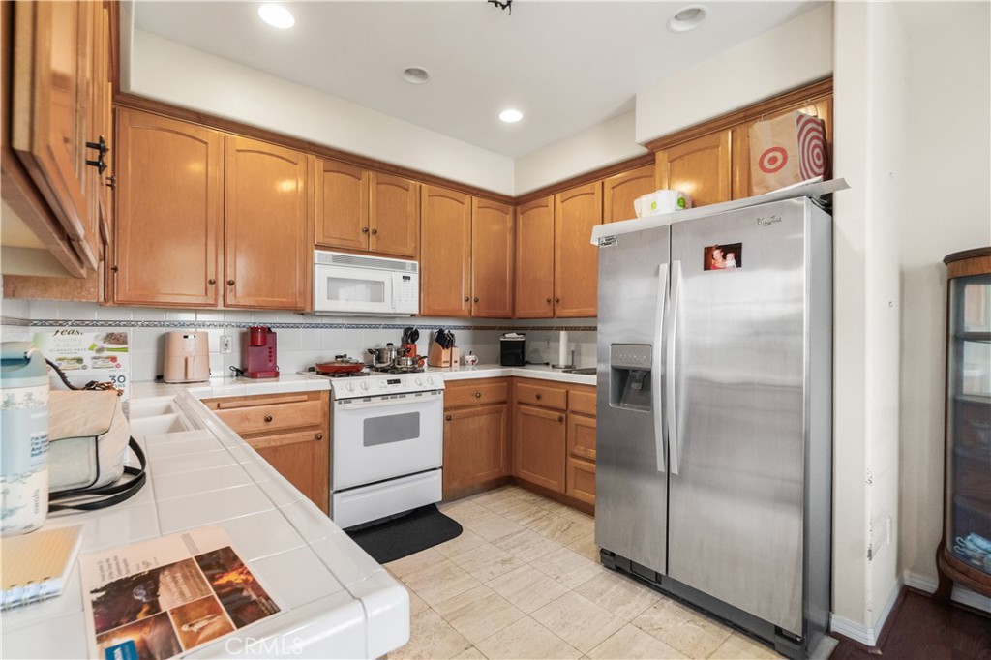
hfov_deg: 100.4
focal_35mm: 15
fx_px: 413
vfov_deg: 77.3
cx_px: 496
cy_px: 330
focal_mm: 10
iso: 320
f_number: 7.1
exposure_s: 1/25
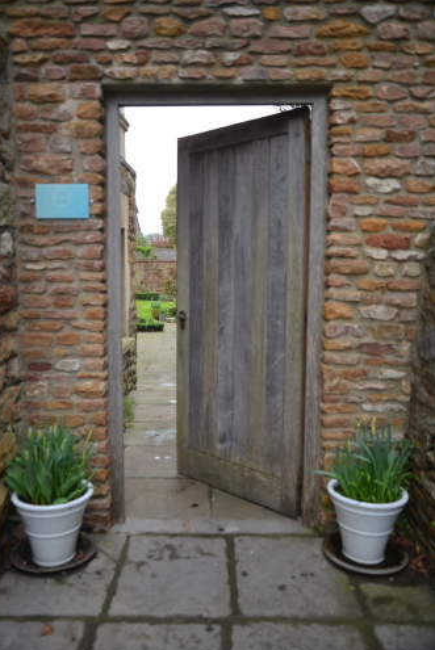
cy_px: 320
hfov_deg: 43.7
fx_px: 543
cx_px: 213
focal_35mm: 30
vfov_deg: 61.9
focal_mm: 29
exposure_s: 1/320
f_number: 3.8
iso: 720
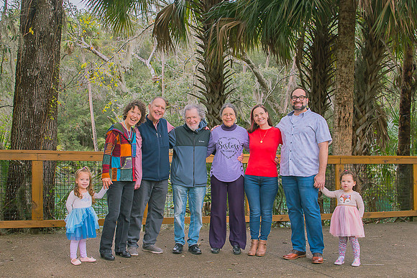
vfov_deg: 26.0
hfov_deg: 38.2
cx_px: 208
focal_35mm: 52
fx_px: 602
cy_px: 139
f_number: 5
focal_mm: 35
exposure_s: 1/400
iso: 200
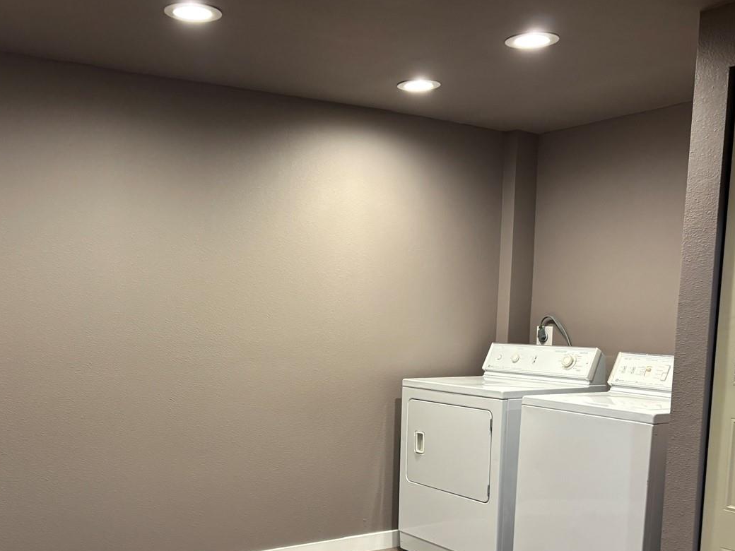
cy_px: 408
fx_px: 849
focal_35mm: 40
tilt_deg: -6.9
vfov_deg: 35.2
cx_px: 295
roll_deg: -0.3
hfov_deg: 46.5
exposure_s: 1/41
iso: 160
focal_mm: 5.96
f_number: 1.6
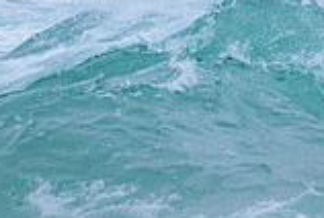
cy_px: 60
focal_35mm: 2242
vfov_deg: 0.6
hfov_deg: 0.9
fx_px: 20216
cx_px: 451
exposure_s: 1/2000
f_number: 5.6
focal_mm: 500
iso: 2000
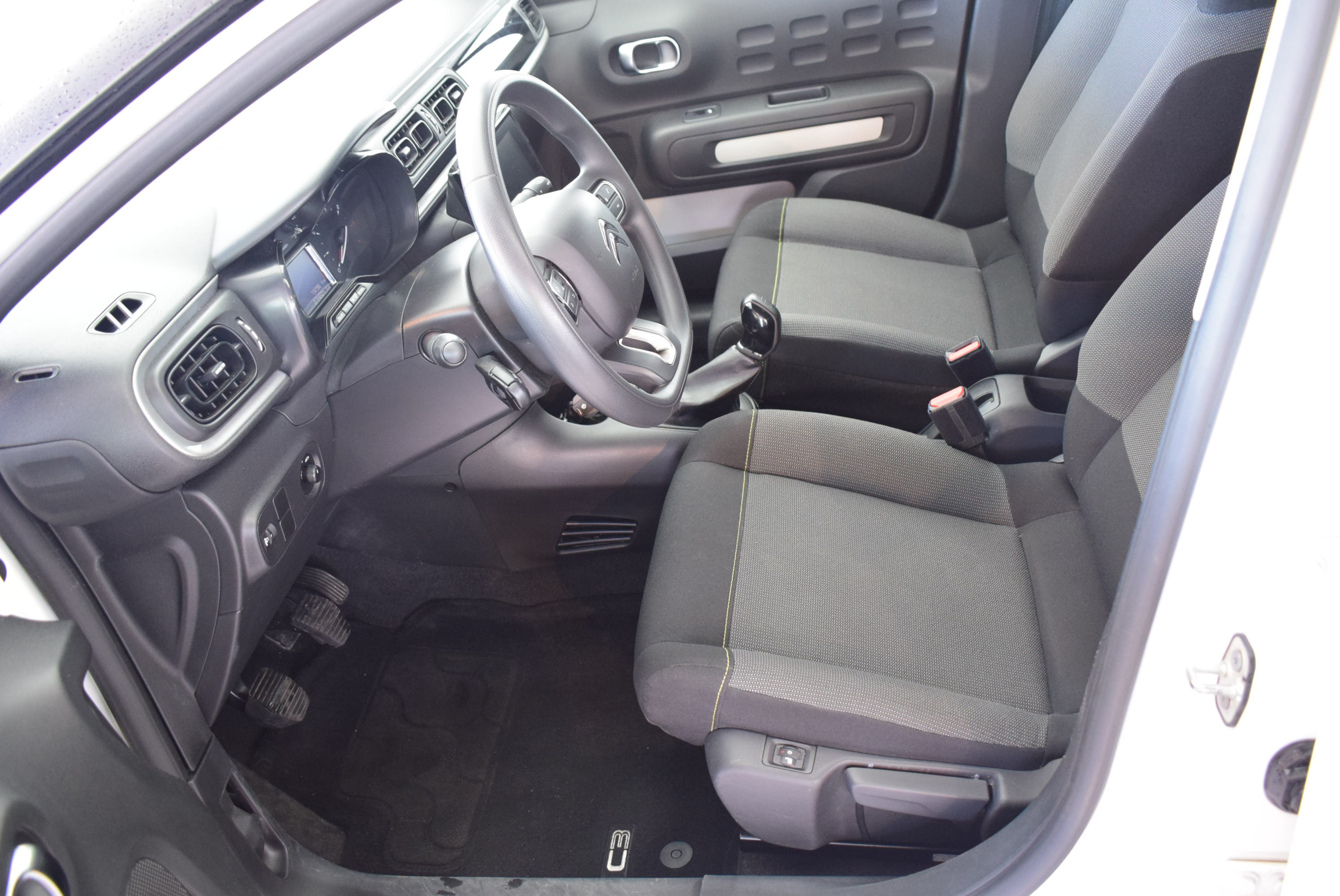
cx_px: 670
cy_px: 448
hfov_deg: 57.2
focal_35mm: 33
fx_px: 1229
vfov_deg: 40.0
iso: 1600
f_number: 3.8
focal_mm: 22
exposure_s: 1/25
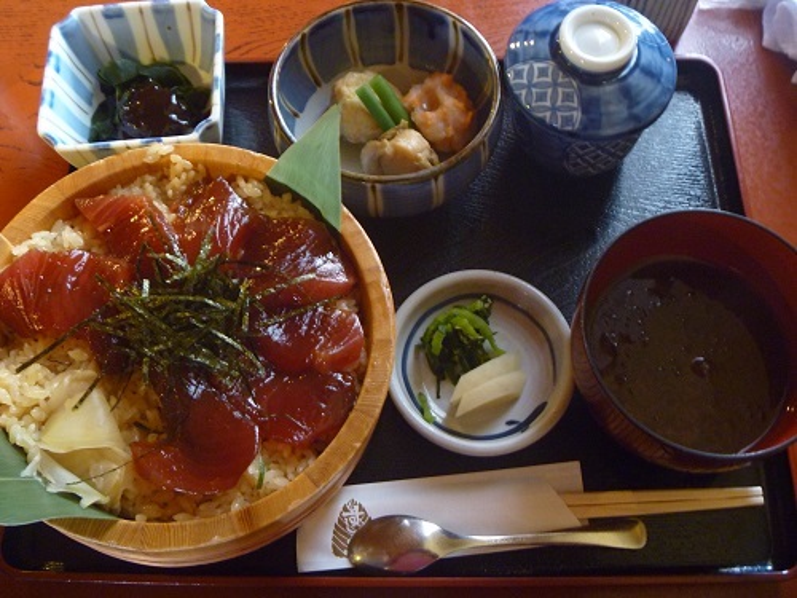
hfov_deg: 52.6
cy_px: 299
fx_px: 806
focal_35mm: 35
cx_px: 398
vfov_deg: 40.7
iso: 400
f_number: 3.5
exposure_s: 1/4
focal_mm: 6.3
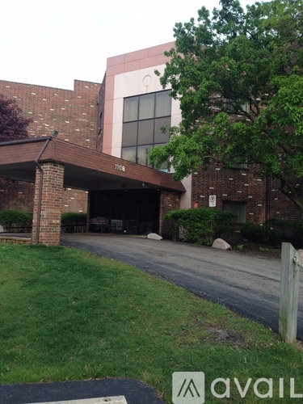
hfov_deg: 42.9
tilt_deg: +5.2
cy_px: 202
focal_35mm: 33
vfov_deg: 55.4
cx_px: 152
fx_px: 385
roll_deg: -2.7
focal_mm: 4.12
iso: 50
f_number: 2.4
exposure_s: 1/303
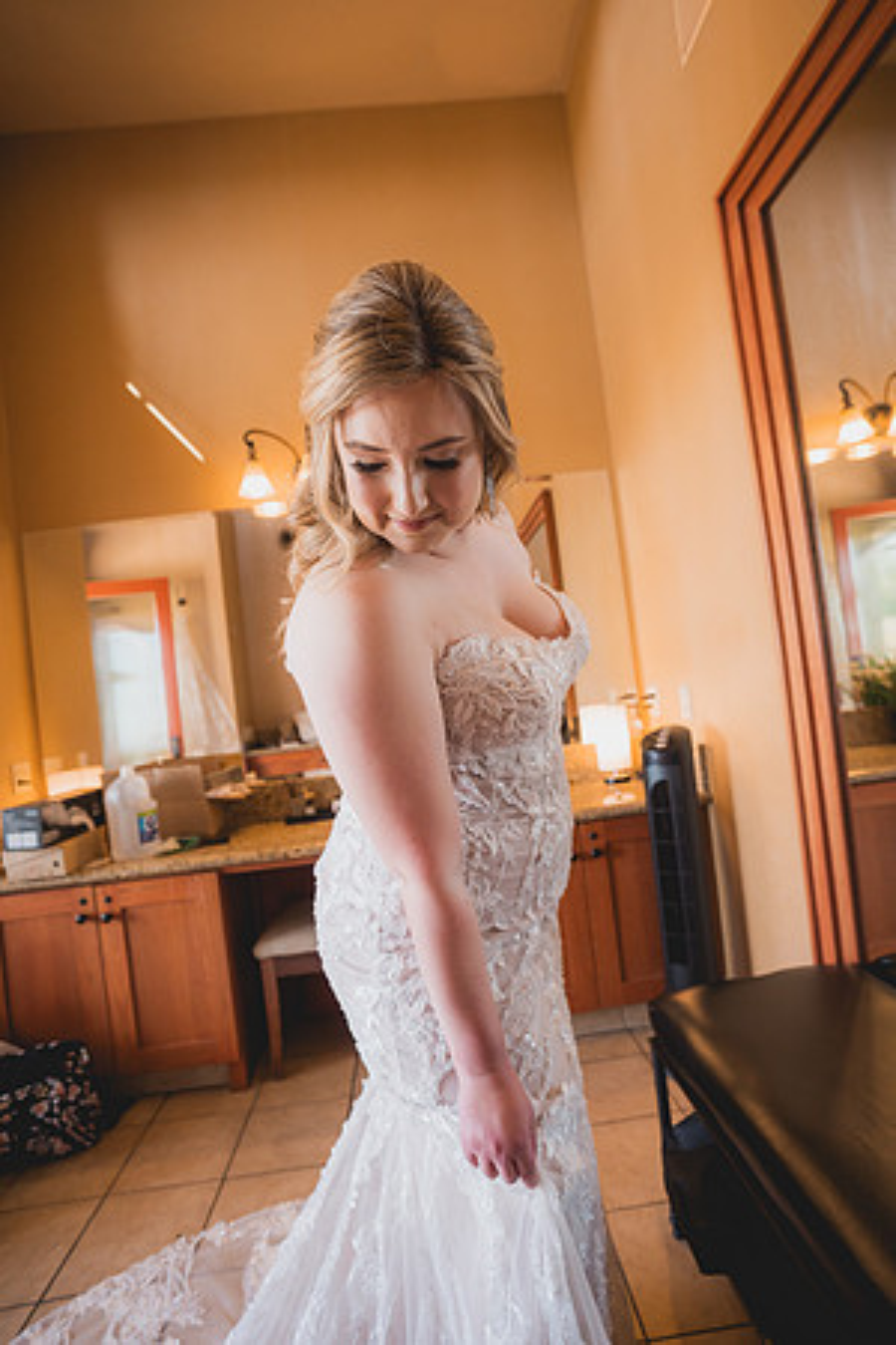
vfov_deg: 90.0
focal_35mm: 18
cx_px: 448
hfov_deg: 67.4
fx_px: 672
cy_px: 672
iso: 1250
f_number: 2.8
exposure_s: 1/320
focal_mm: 18
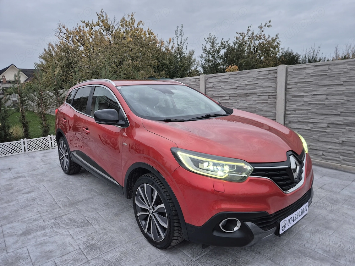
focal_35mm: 23
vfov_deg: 58.9
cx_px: 178
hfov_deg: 73.9
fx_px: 236
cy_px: 133
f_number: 1.8
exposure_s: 1/50
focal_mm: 5.4
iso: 250
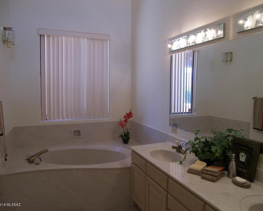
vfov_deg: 54.9
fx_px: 202
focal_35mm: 26
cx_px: 139
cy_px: 103
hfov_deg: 66.0
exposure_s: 1/40
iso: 50
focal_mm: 5
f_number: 2.8
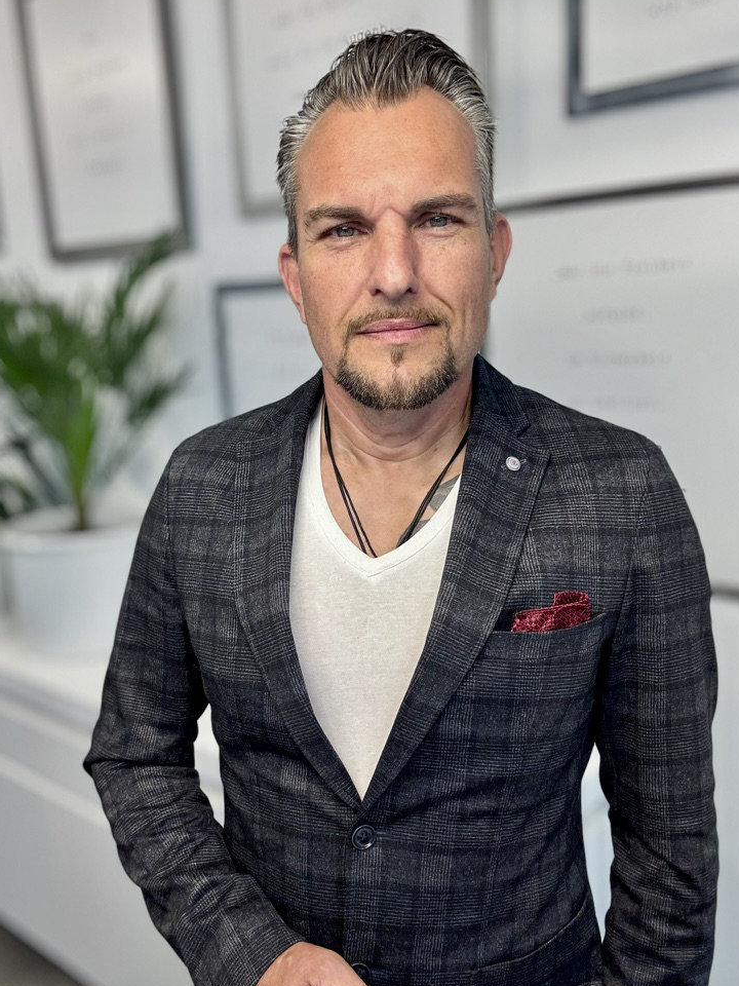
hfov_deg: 44.2
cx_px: 375
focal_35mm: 32
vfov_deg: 56.8
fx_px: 911
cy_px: 514
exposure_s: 1/50
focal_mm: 2.7
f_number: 1.9
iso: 100
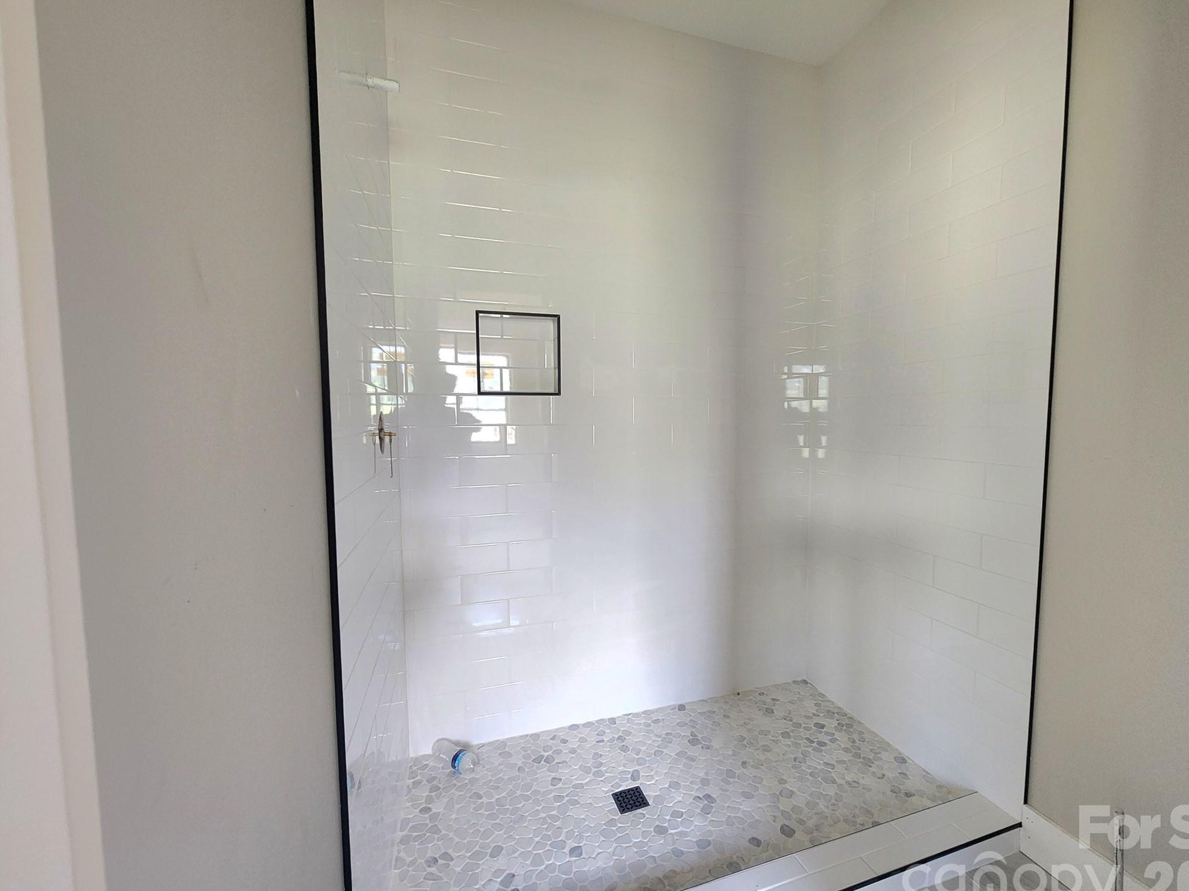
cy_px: 448
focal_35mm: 14
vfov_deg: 85.7
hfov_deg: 101.9
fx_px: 481
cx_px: 638
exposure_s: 1/30
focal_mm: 2.2
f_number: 2.2
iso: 400
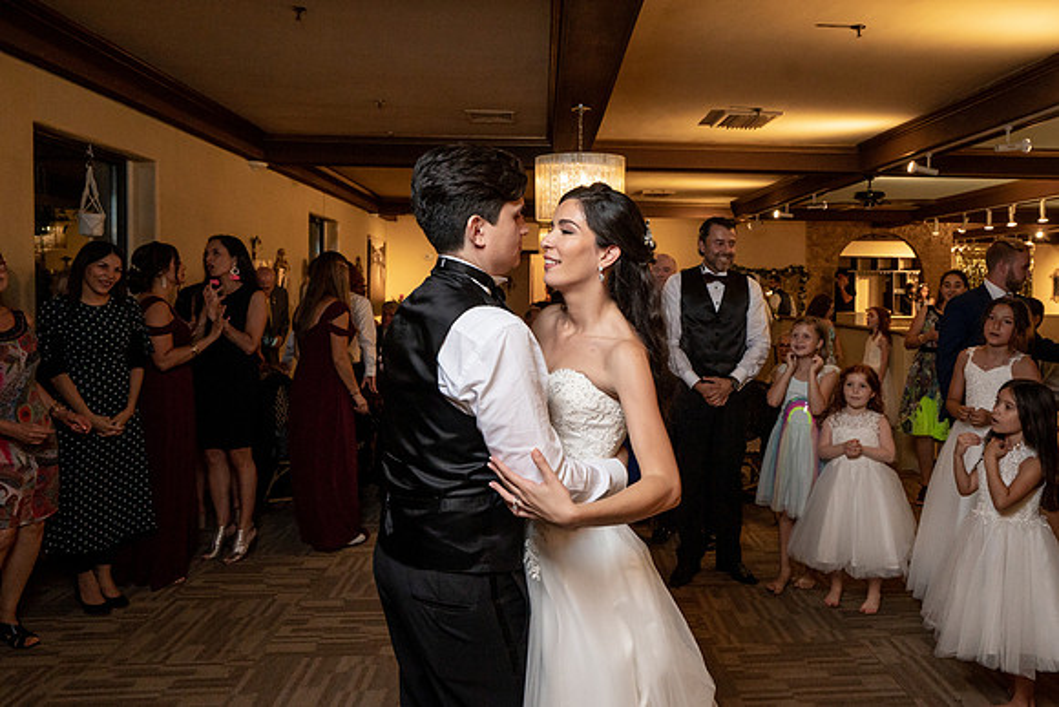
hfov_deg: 69.7
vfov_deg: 50.0
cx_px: 609
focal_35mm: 26
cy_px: 302
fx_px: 755
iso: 2000
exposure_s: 1/200
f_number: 5.6
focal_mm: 21
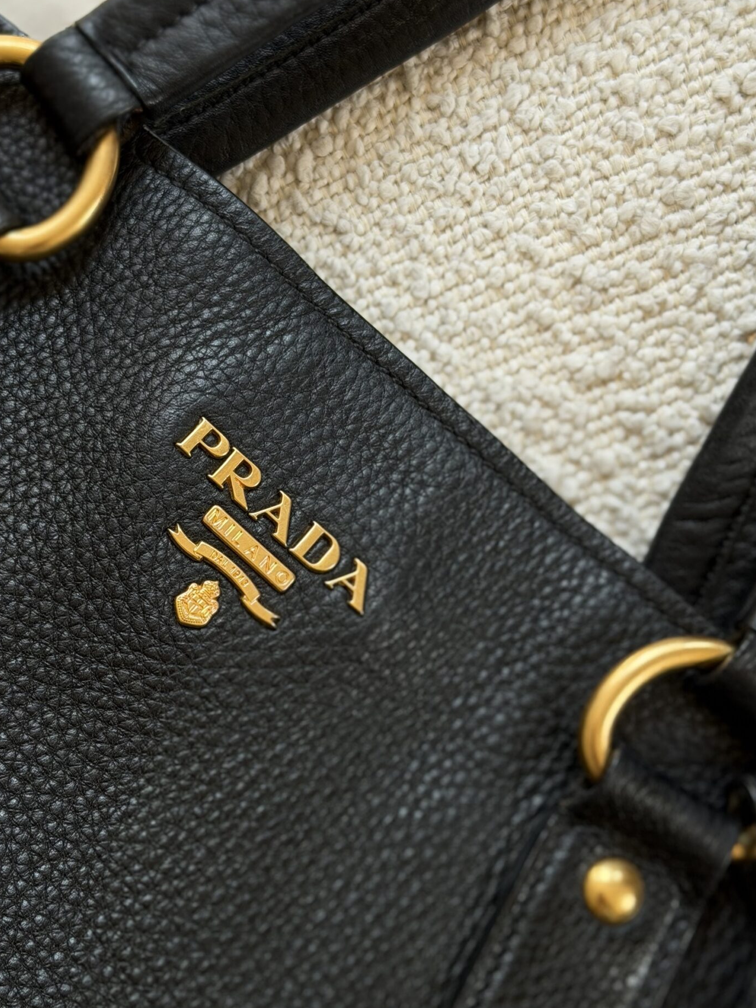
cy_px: 583
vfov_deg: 28.9
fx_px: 1951
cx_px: 319
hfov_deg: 21.9
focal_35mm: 67
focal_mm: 6.76
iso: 64
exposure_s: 1/167
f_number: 1.78
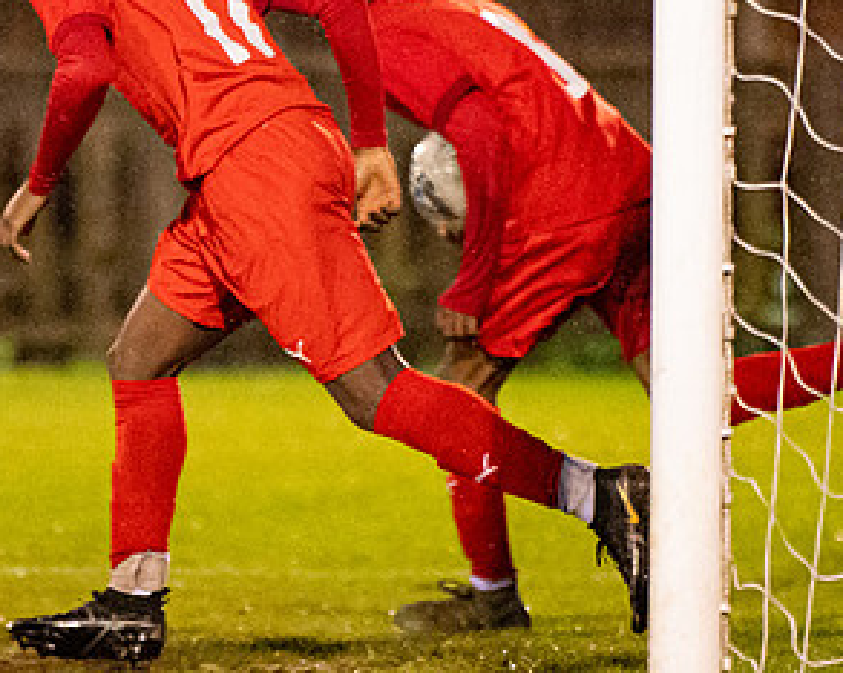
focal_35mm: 693
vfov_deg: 2.2
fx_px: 17279
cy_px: 208
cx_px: 427
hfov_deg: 2.8
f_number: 2.8
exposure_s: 1/1250
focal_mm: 200
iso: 8000
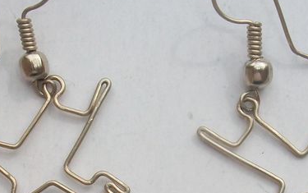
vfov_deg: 13.6
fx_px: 806
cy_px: 152
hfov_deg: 21.6
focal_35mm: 96
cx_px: 163
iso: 80
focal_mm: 5.7
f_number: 5.5
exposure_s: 1/250
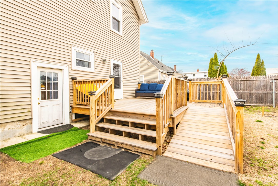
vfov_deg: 70.4
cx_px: 139
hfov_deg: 93.3
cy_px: 93
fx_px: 131
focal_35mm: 17
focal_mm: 17
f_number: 20
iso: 400
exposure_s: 1/80
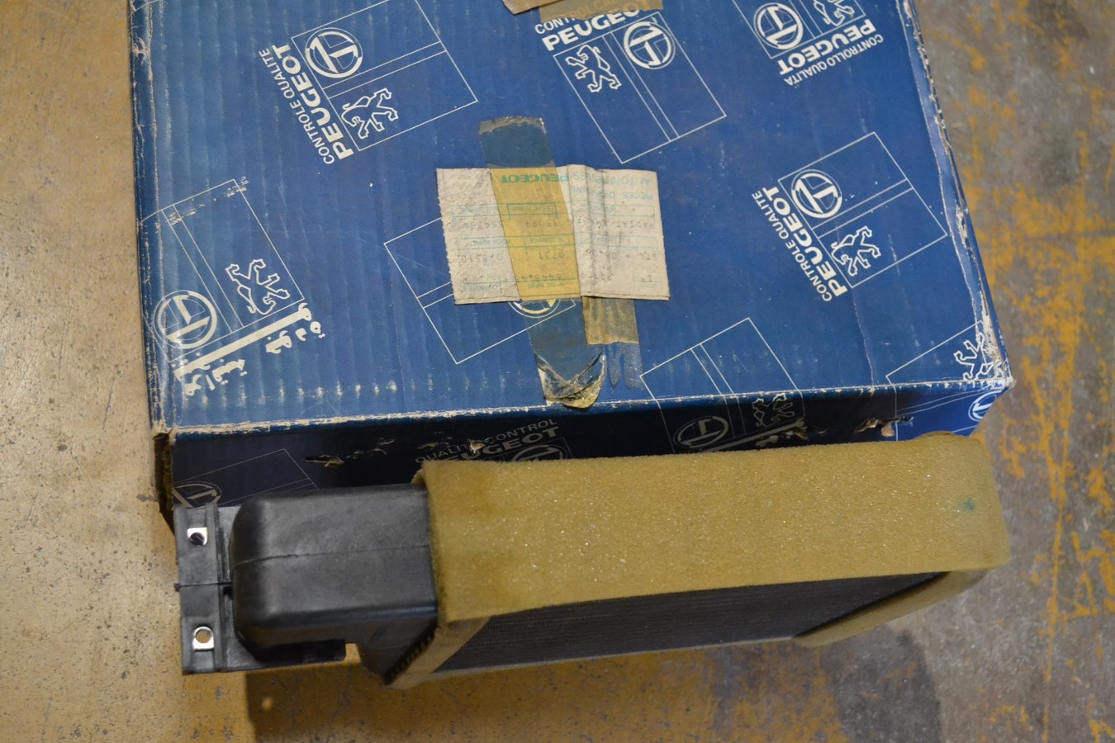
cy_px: 372
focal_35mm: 45
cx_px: 558
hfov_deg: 43.6
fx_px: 1394
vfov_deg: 29.9
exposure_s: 1/50
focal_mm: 30
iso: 3200
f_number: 4.5
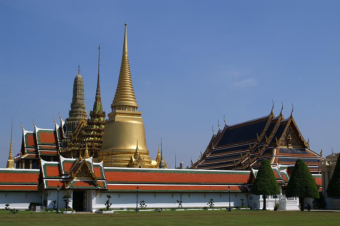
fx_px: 495
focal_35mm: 52
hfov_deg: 37.9
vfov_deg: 25.7
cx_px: 170
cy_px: 113
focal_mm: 35
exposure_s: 1/1600
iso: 100
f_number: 5.6
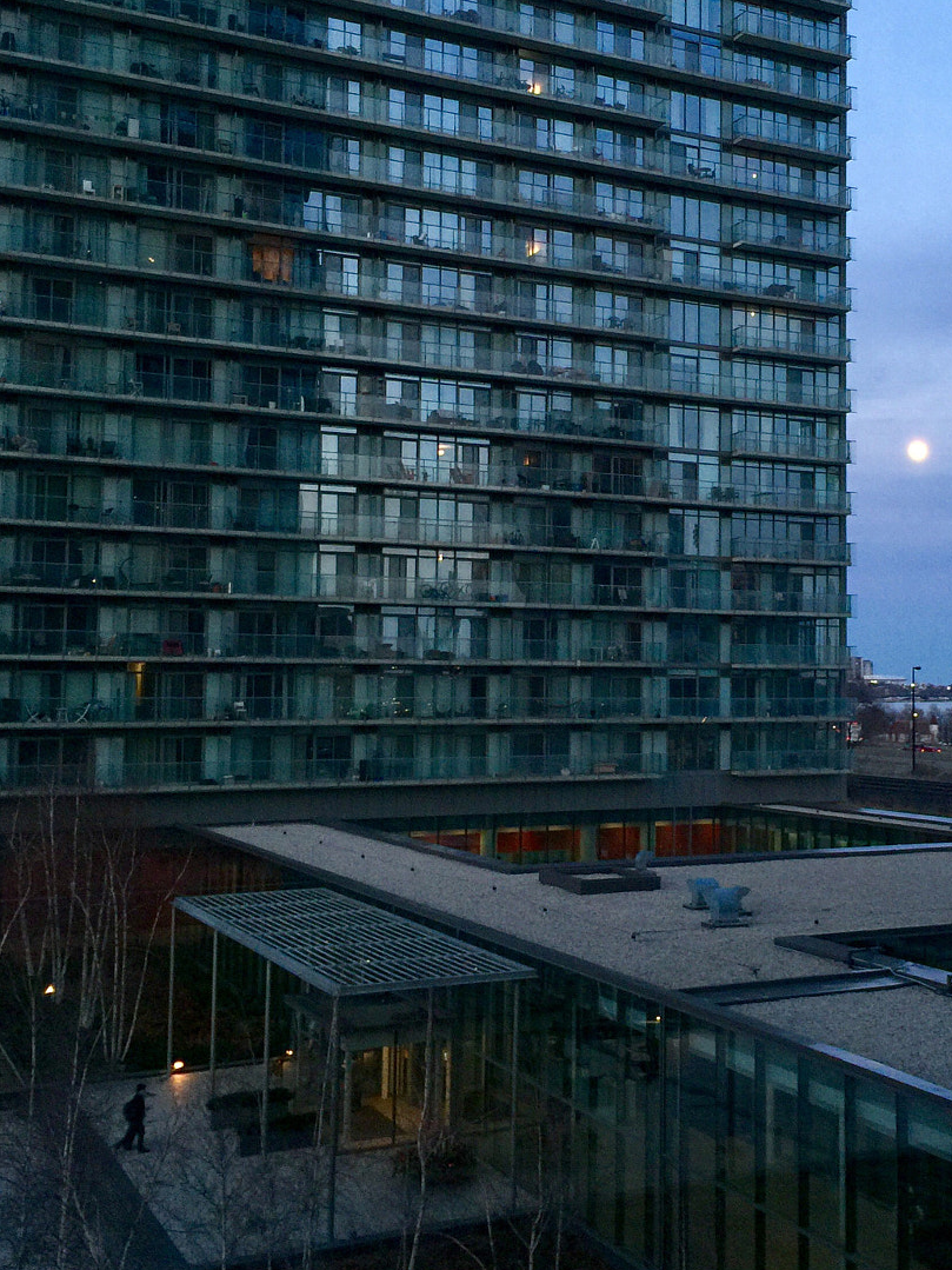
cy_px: 589
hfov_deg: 33.1
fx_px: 1577
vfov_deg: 43.8
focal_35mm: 43
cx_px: 685
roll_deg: -0.1
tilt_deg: +3.8
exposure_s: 1/40
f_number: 2.2
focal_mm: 4.15
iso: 32
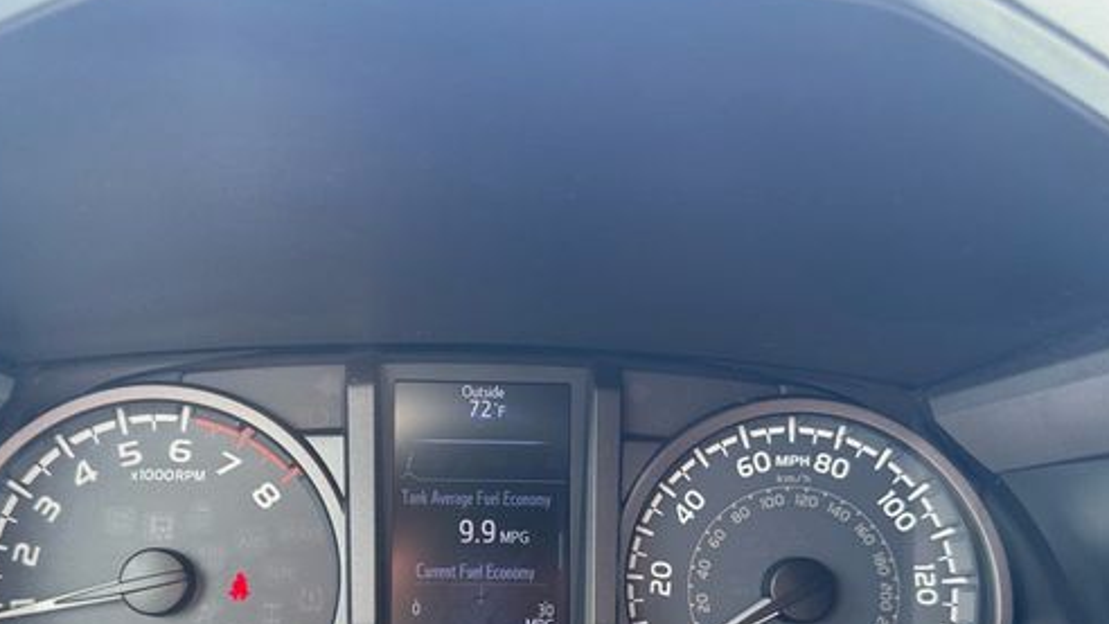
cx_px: 471
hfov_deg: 57.8
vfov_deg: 33.5
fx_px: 1000
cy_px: 511
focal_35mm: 34
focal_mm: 6.76
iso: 125
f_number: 1.78
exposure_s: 1/121
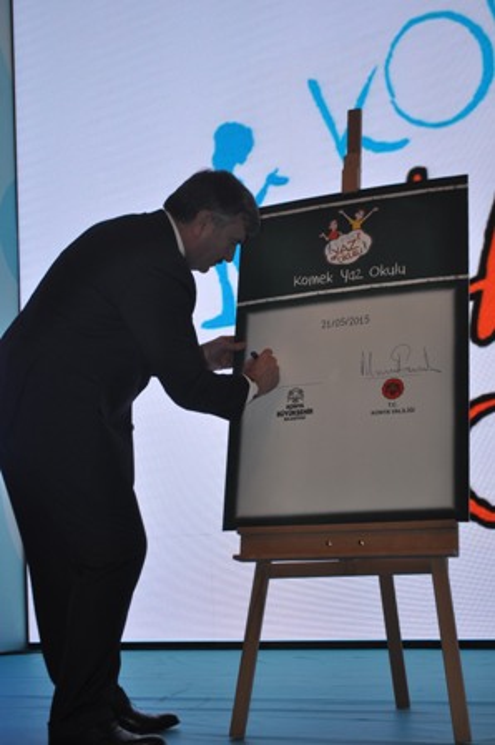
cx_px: 248
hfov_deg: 23.7
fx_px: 1177
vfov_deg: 35.1
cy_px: 372
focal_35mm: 57
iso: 560
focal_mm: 38
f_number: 5
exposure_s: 1/125
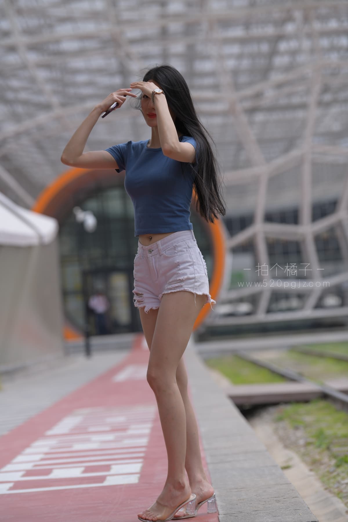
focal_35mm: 145
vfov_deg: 14.2
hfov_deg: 9.5
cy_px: 261
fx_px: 2102
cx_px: 174
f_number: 4
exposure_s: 1/1000
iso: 110
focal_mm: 145
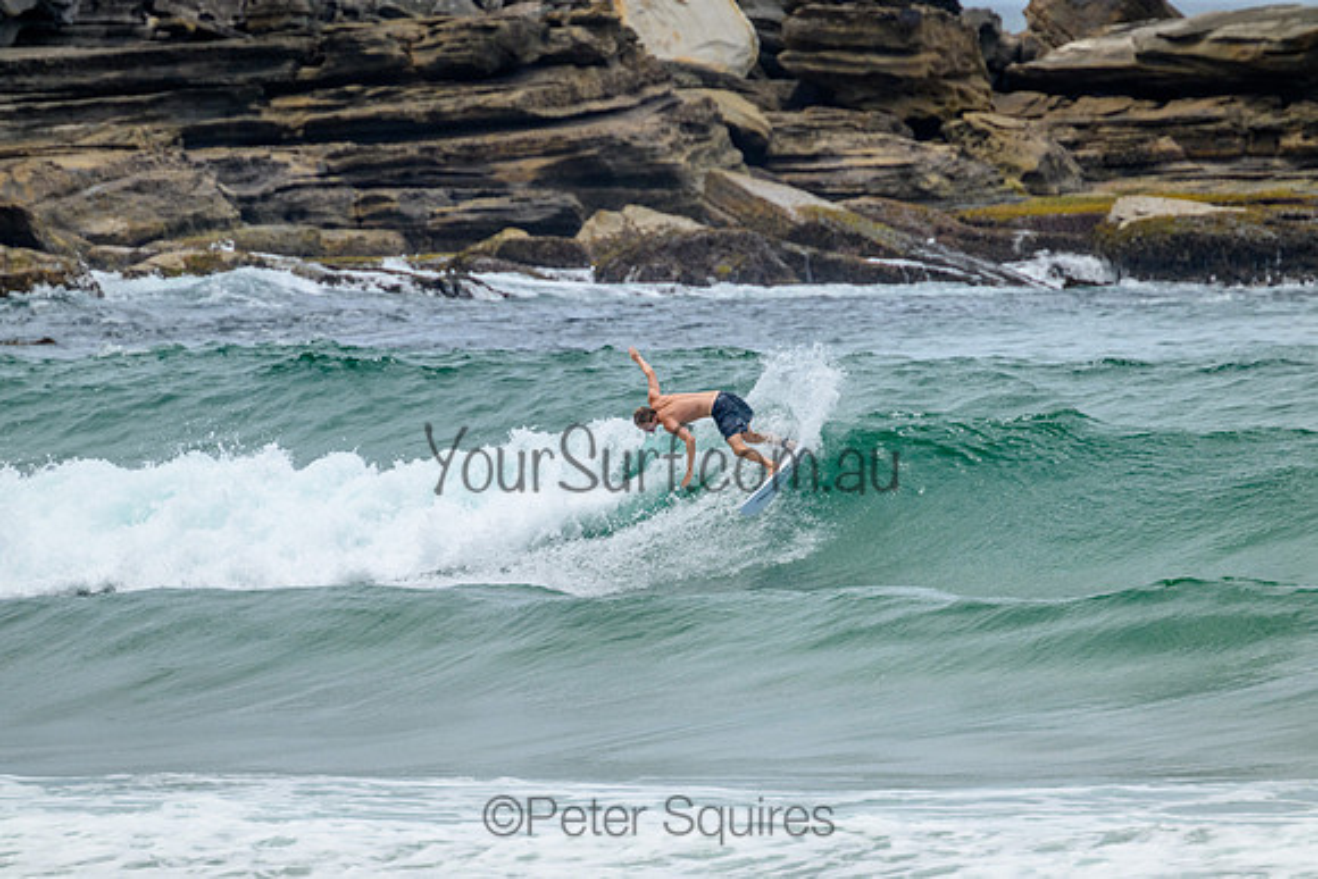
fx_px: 29294
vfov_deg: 1.7
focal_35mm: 800
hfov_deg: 2.6
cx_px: 659
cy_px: 440
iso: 1000
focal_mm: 800
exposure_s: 1/2000
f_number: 11
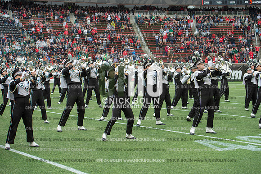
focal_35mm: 75
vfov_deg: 18.2
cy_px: 87
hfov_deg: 27.0
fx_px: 543
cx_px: 130
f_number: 4
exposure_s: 1/500
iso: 400
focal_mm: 75
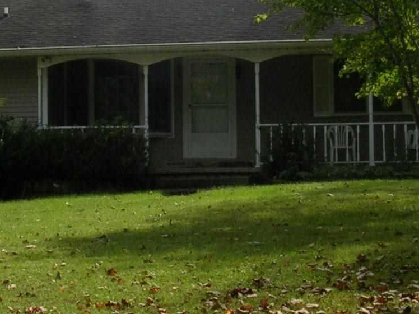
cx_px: 145
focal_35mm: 104
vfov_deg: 14.2
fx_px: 1259
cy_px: 106
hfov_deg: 18.8
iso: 50
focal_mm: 5.8
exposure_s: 1/242
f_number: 5.6
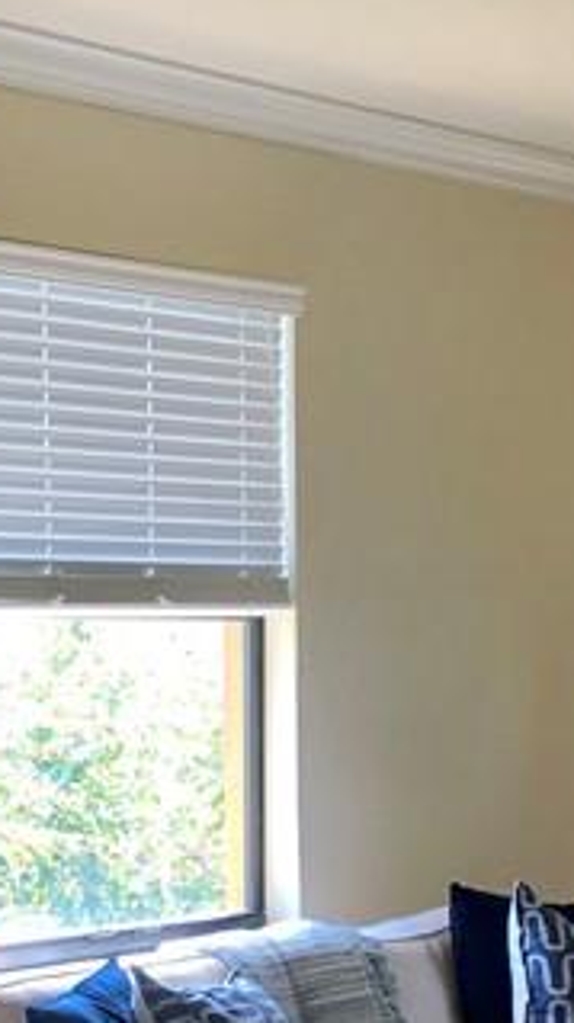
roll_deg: +1.9
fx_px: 2657
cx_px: 160
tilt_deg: -3.5
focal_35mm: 98
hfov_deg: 12.3
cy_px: 805
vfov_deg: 21.5
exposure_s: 1/120
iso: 40
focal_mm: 4
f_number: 1.8
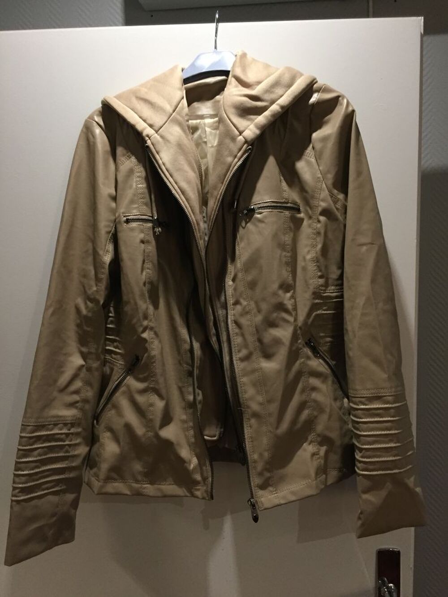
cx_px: 224
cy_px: 298
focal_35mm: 29
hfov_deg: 48.2
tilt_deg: -5.6
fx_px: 500
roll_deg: +1.0
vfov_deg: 61.7
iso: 200
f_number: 2.2
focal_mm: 4.15
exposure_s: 1/33
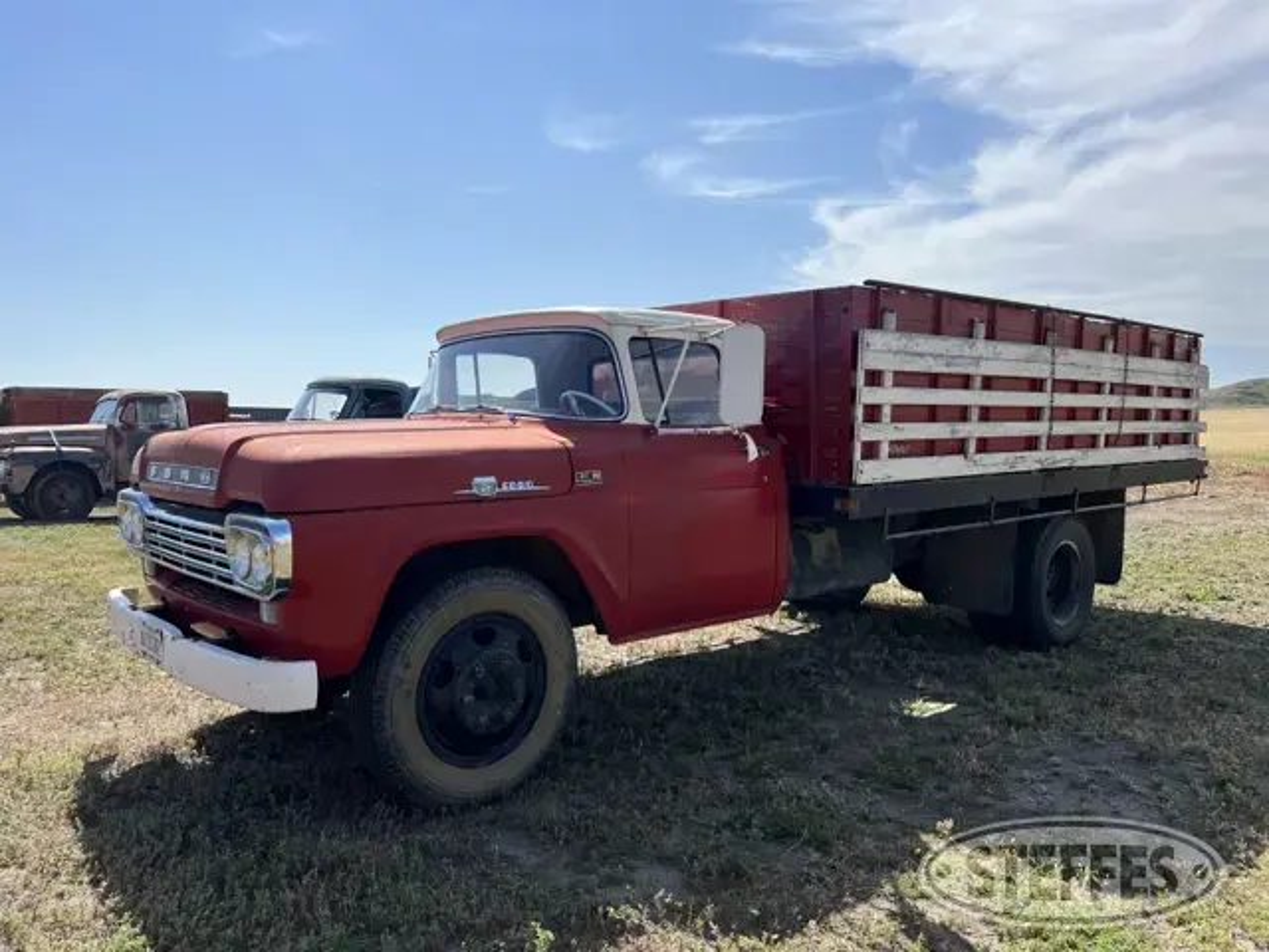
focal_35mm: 26
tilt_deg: -3.2
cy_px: 476
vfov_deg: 53.1
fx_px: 953
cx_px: 634
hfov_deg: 67.3
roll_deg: +0.6
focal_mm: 5.7
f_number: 1.5
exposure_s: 1/6211
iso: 50
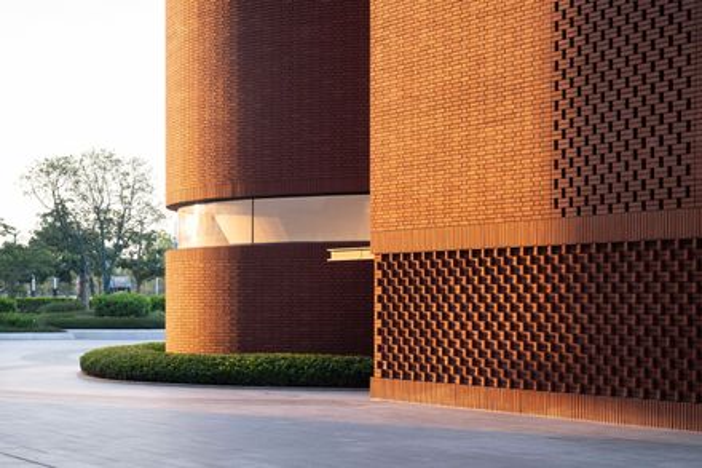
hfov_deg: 23.9
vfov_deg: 16.1
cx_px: 351
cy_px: 234
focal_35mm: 85
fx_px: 1657
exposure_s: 1/25
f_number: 9
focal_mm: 85
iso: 320
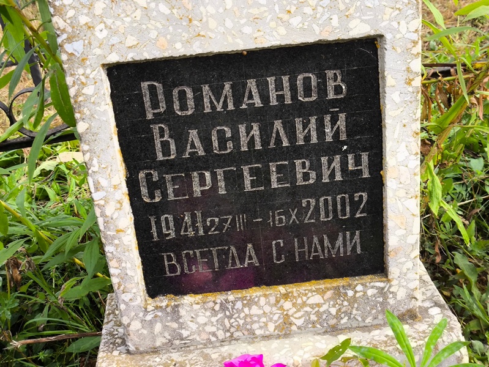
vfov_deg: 29.1
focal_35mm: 50
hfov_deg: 38.2
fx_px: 707
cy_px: 184
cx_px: 244
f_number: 1.7
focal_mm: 4.71
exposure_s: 1/303
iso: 50
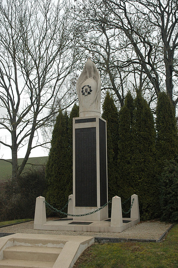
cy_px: 134
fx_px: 301
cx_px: 89
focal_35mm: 40
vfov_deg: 48.0
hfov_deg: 32.9
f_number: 7.1
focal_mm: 27
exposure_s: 1/250
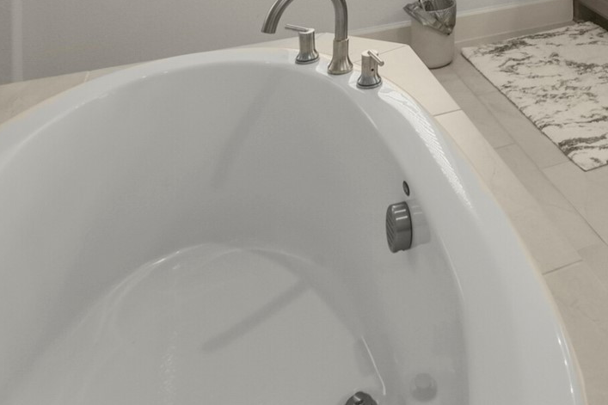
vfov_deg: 24.5
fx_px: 726
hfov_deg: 40.9
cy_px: -195
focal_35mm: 43
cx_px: 578
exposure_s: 1/40
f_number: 11
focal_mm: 14
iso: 500
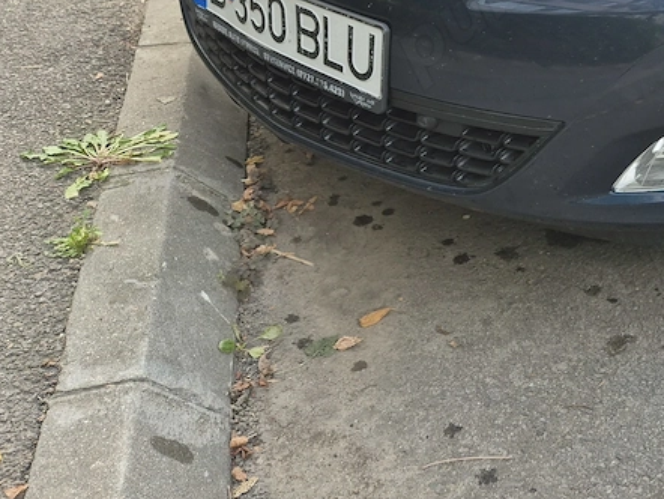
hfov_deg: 32.3
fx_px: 998
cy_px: -23
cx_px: 733
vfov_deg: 26.3
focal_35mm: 52
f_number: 1.8
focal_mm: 5.4
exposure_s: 1/180
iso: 64
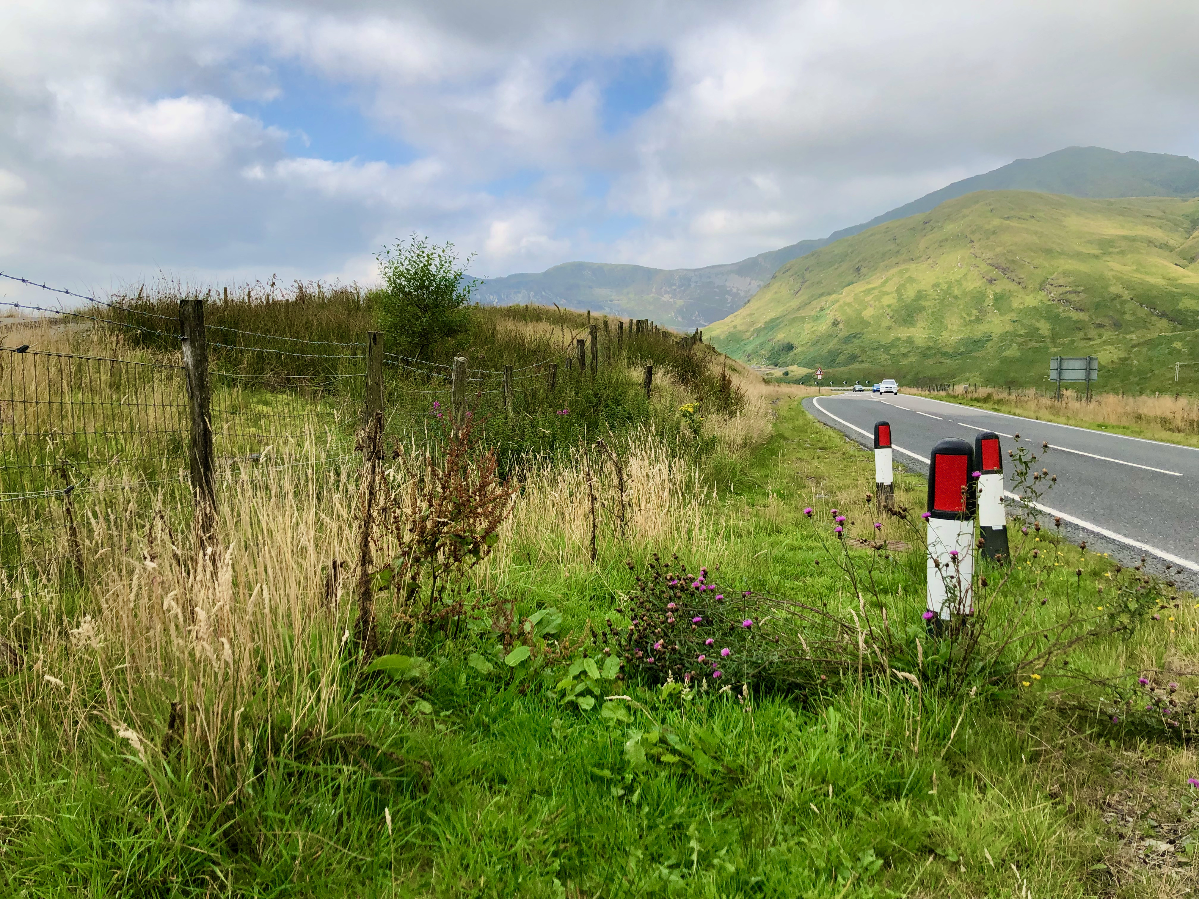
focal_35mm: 28
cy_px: 450
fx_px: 970
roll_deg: +0.4
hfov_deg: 63.4
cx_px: 600
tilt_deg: -6.0
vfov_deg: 49.7
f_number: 1.8
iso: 20
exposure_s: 1/1333
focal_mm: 4
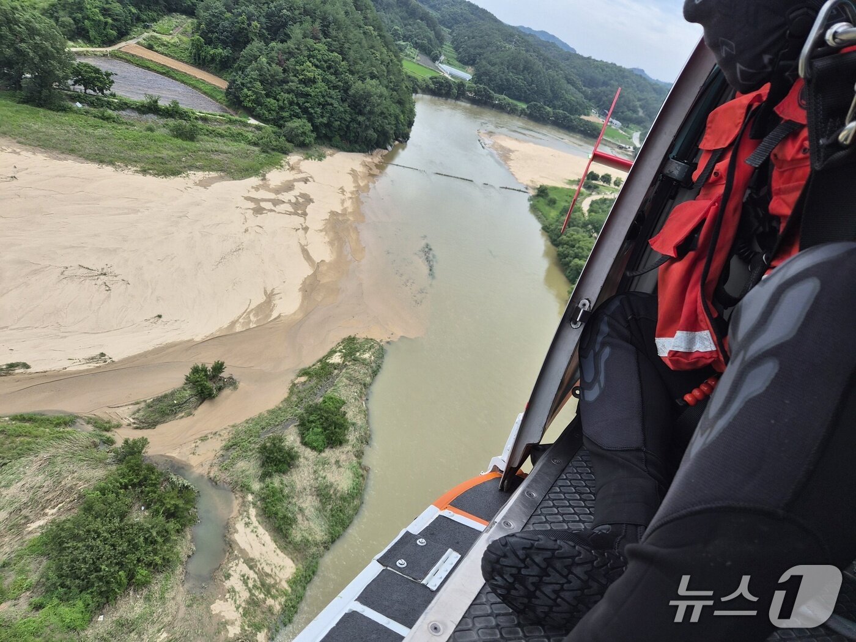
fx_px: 569
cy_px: 321
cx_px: 428
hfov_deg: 73.9
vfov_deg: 58.9
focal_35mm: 23
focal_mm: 5.4
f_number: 1.8
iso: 80
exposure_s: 1/3104
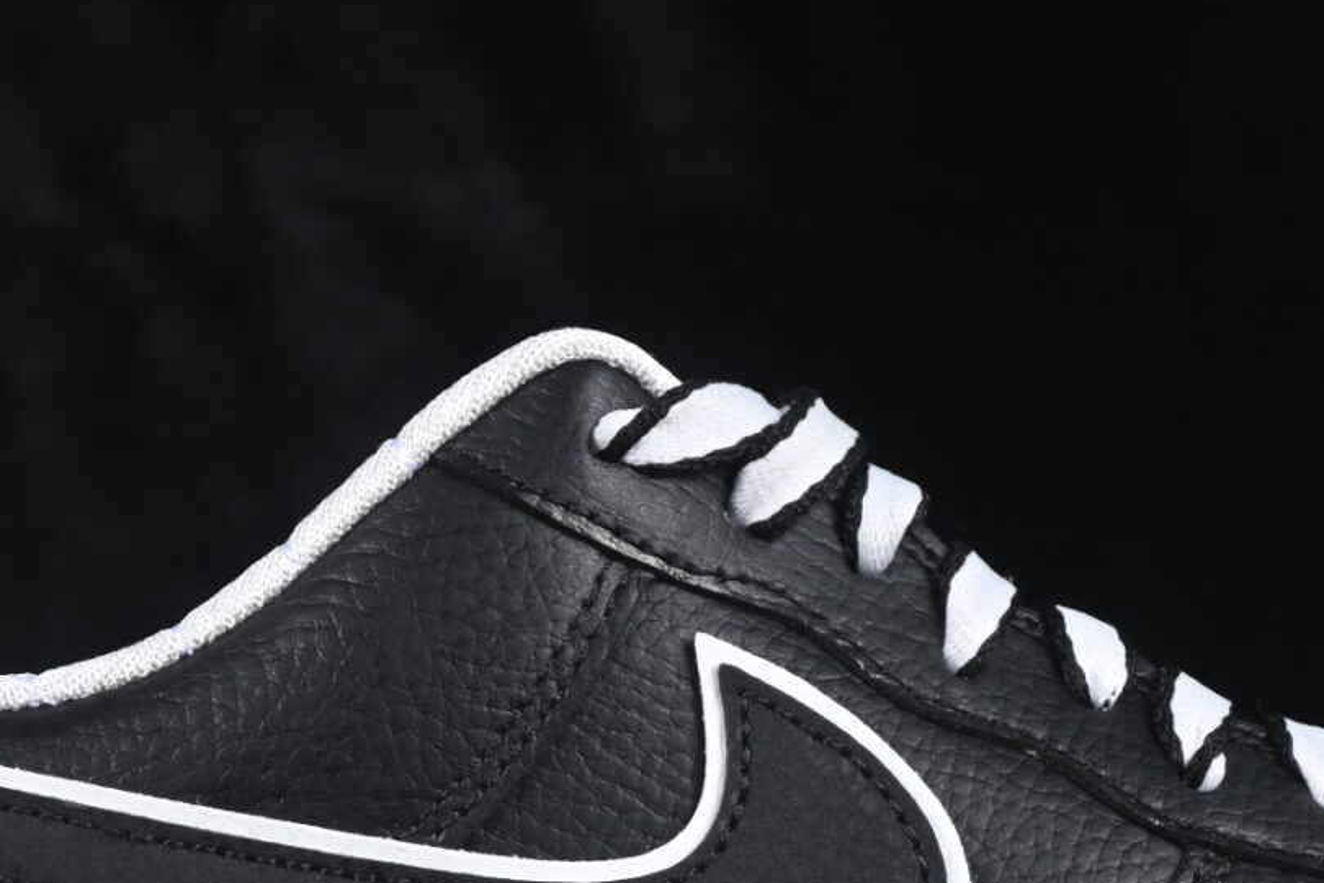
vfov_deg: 5.8
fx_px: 8716
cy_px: 760
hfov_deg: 8.7
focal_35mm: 237
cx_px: 824
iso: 160
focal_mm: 50
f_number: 6.3
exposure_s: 1/60
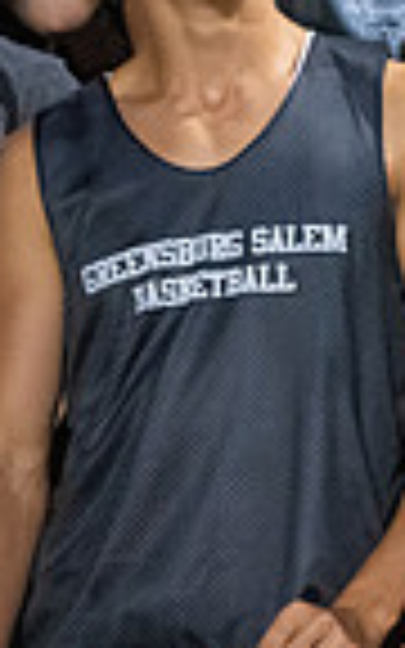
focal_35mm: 515
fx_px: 9095
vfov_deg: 4.1
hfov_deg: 2.5
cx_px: 1292
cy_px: 74
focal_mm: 125
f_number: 2.8
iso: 6400
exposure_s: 1/400
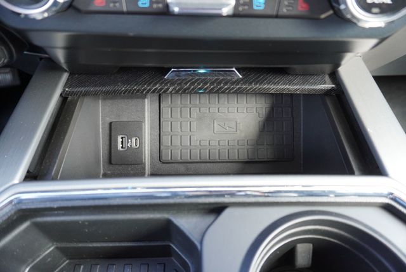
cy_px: 136
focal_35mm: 24
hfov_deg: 73.7
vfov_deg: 53.2
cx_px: 203
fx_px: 271
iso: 640
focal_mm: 16
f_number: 4
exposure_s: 1/60
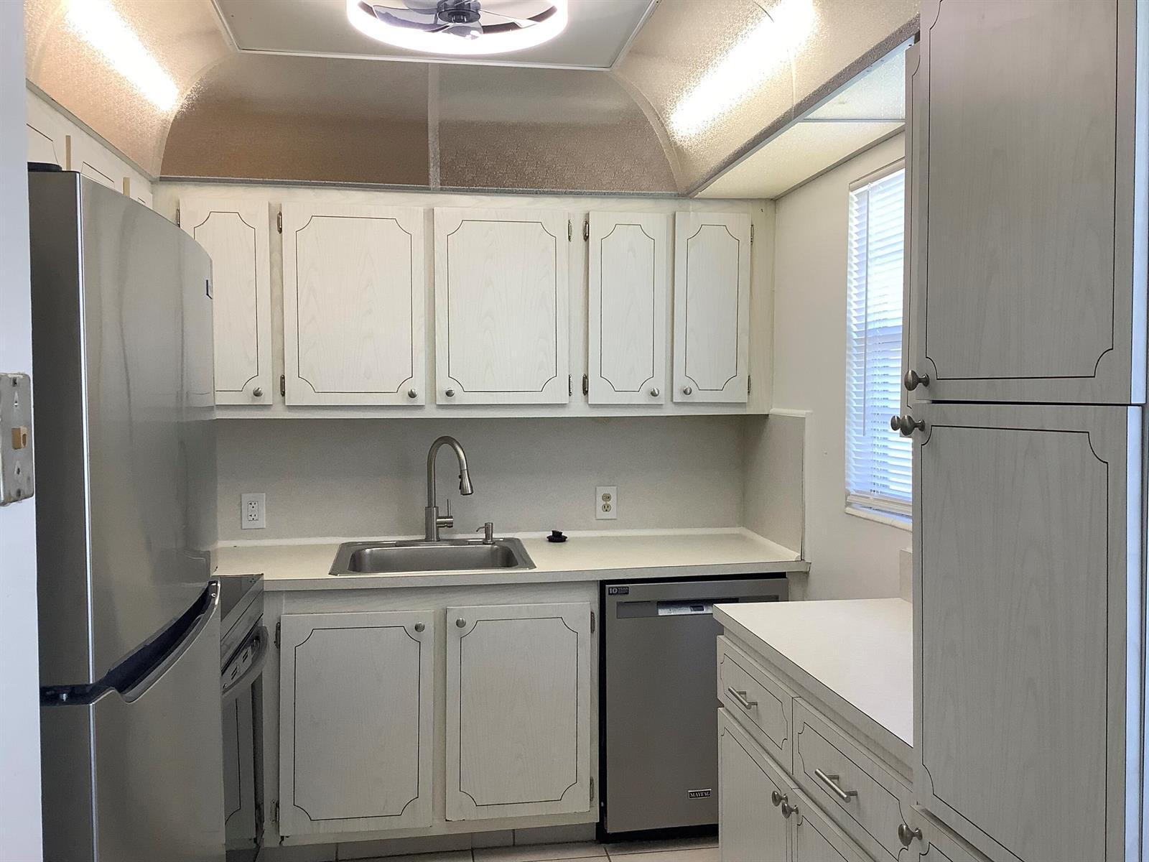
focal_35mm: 31
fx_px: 1029
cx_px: 574
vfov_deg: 45.4
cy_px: 431
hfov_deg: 58.4
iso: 80
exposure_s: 1/120
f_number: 2.4
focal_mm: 3.3
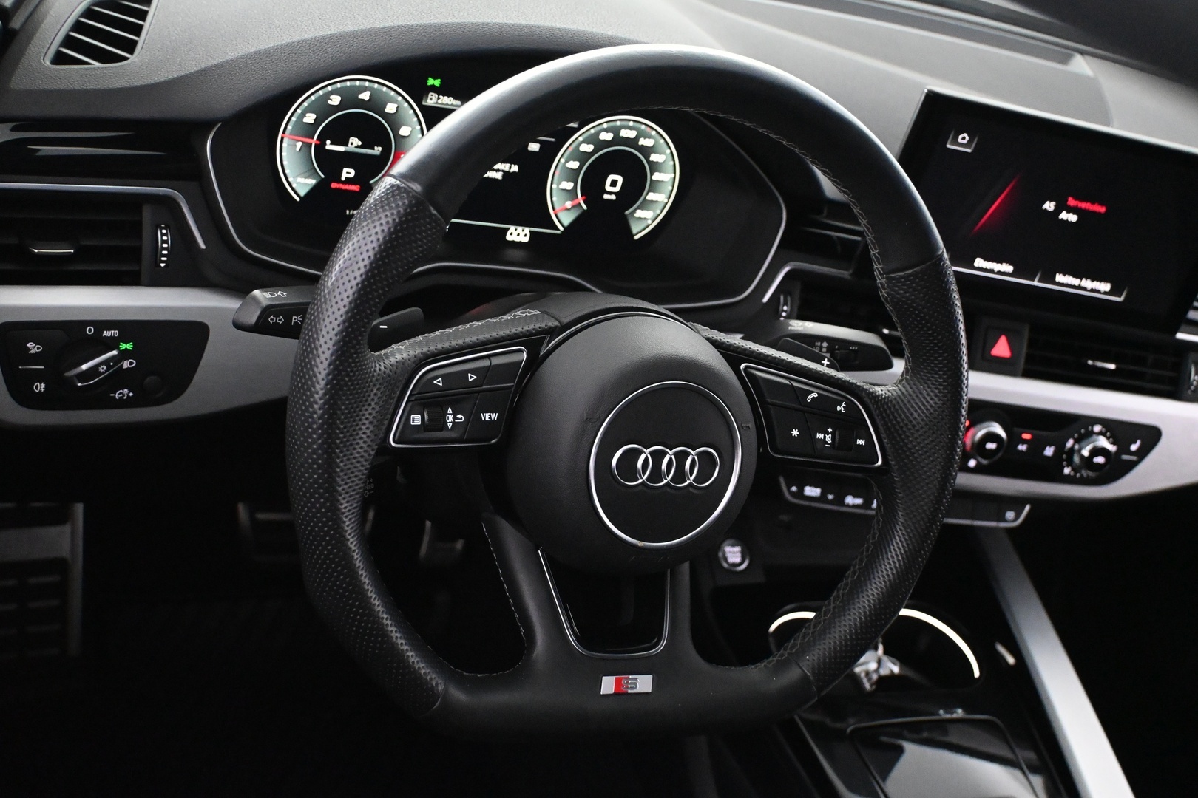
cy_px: 399
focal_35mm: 44
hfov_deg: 45.0
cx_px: 599
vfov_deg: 30.8
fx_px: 1447
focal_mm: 29
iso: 7200
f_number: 4.8
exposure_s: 1/60
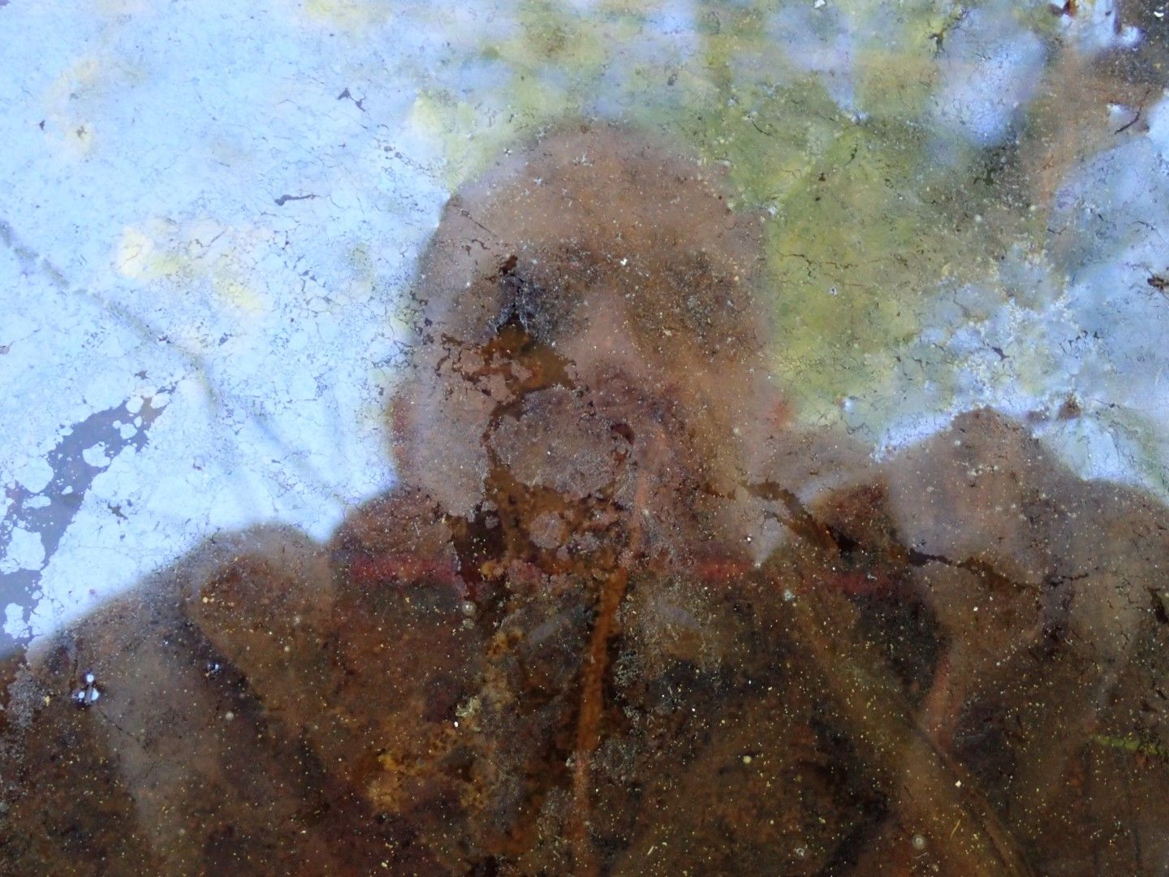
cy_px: 438
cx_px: 584
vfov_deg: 24.0
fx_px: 2060
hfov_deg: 31.7
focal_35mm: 61
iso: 640
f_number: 3.6
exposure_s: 1/60
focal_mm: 11.01
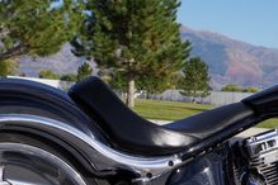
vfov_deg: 13.0
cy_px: 130
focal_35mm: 105
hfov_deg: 19.0
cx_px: 263
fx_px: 811
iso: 200
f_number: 8
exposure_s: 1/400
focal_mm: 24.38
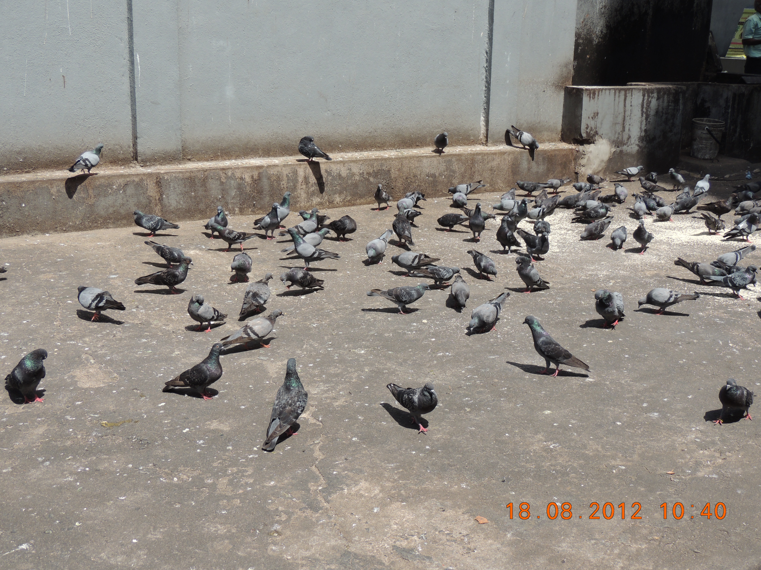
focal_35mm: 43
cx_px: 380
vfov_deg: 33.6
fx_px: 945
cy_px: 285
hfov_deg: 43.9
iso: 100
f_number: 3.4
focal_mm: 7.6
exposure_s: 1/800
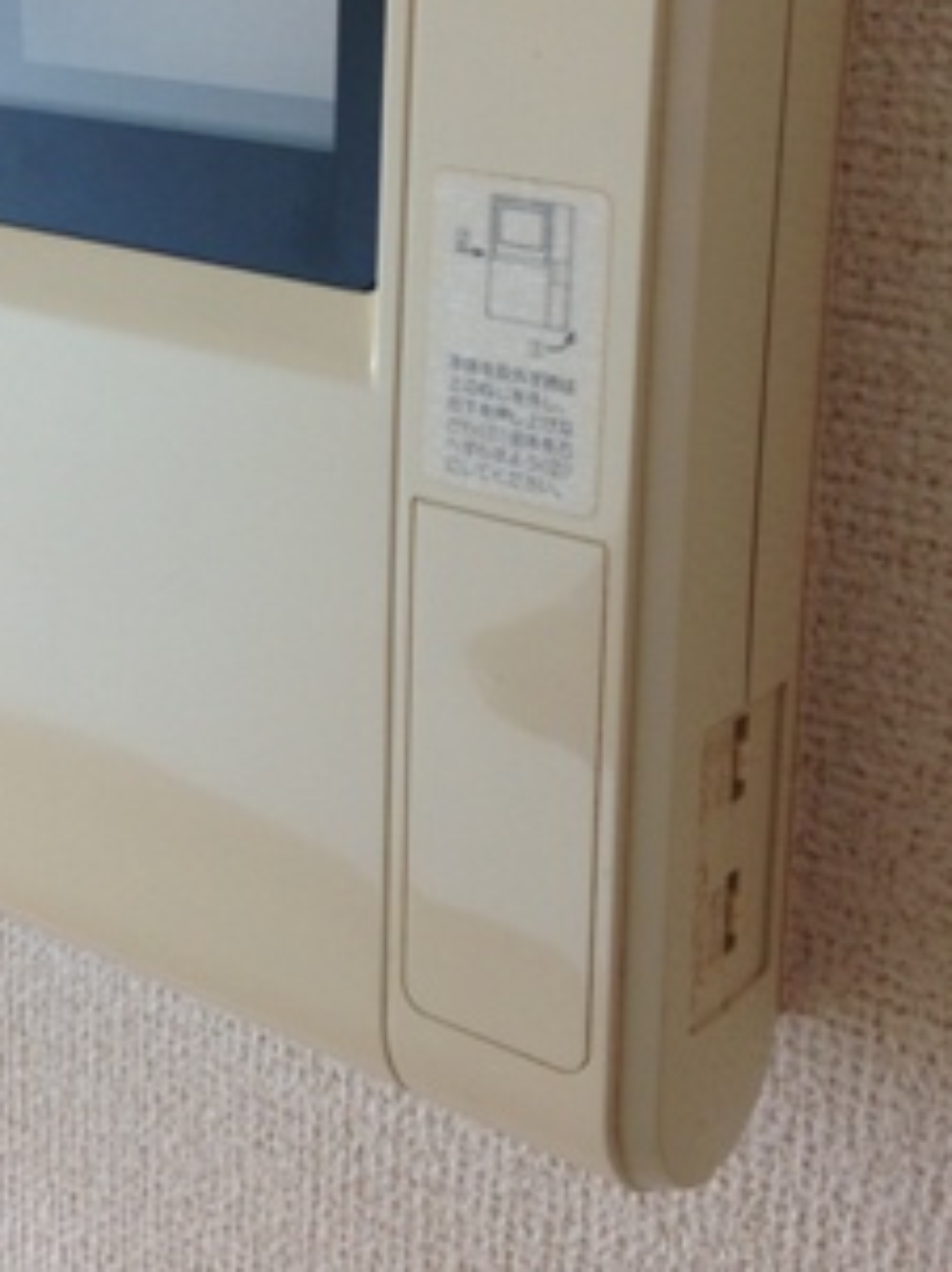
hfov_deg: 20.6
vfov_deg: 27.4
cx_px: 139
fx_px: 2570
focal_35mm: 70
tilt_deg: -15.1
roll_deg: -0.6
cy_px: 299
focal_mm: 4.12
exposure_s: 1/24
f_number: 2.4
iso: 50
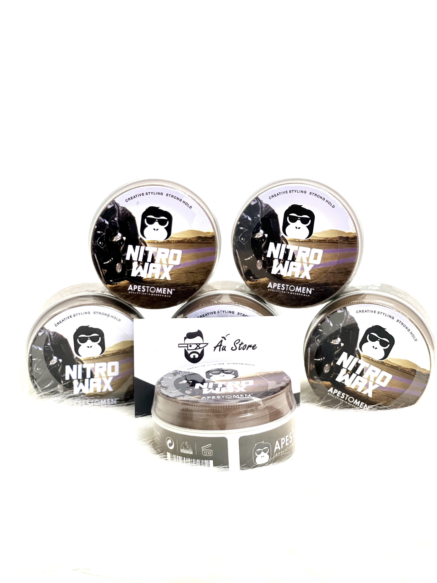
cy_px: 292
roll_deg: +1.0
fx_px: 1077
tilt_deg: -14.7
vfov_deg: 30.3
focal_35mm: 64
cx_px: 218
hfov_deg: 22.9
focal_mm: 7.5
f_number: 2.2
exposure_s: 1/100
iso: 160
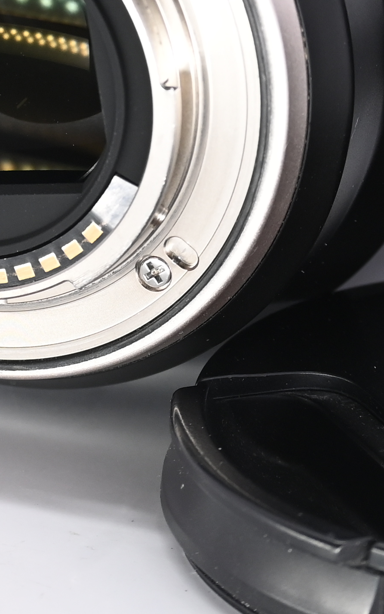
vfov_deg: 5.5
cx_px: 12
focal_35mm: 382
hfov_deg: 3.4
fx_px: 6394
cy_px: 68
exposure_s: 1/160
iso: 500
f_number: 9
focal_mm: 91
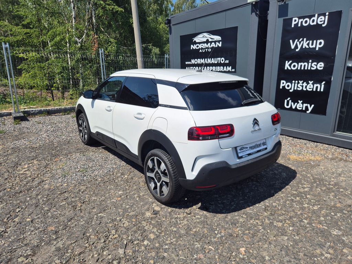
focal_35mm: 23
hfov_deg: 73.9
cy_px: 132
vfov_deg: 58.9
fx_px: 234
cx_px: 176
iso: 25
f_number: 1.8
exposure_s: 1/2696
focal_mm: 5.4
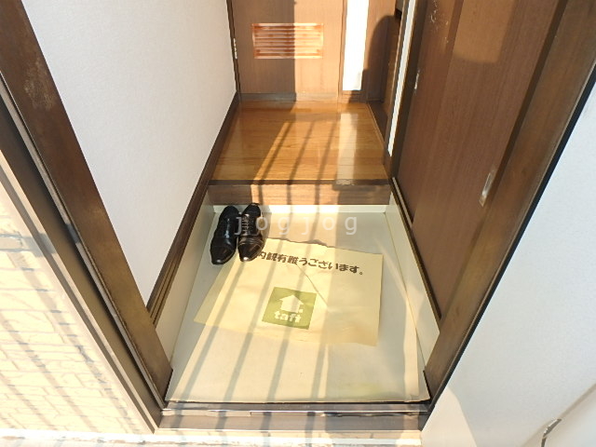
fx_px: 362
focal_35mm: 21
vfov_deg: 63.4
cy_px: 224
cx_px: 298
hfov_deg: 79.0
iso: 125
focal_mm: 3.7
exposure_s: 1/125
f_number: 3.5
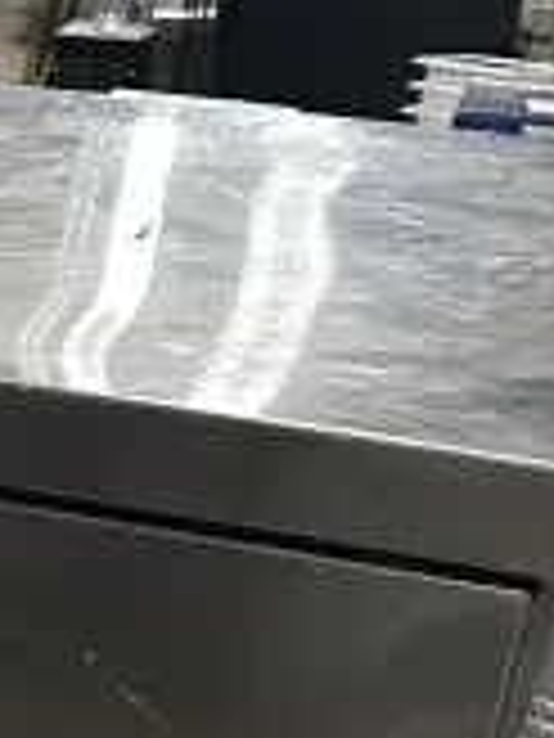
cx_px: -725
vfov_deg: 15.1
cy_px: 1163
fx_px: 2539
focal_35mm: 119
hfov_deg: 10.8
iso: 400
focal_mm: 6.86
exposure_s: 1/60
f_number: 1.78
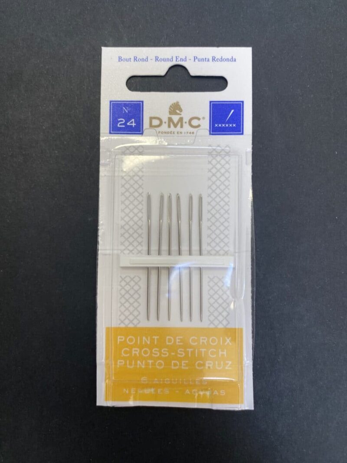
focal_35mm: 25
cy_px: 232
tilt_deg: -87.8
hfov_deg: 54.9
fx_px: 334
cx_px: 174
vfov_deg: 69.4
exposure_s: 1/100
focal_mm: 4.25
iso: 64
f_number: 1.8
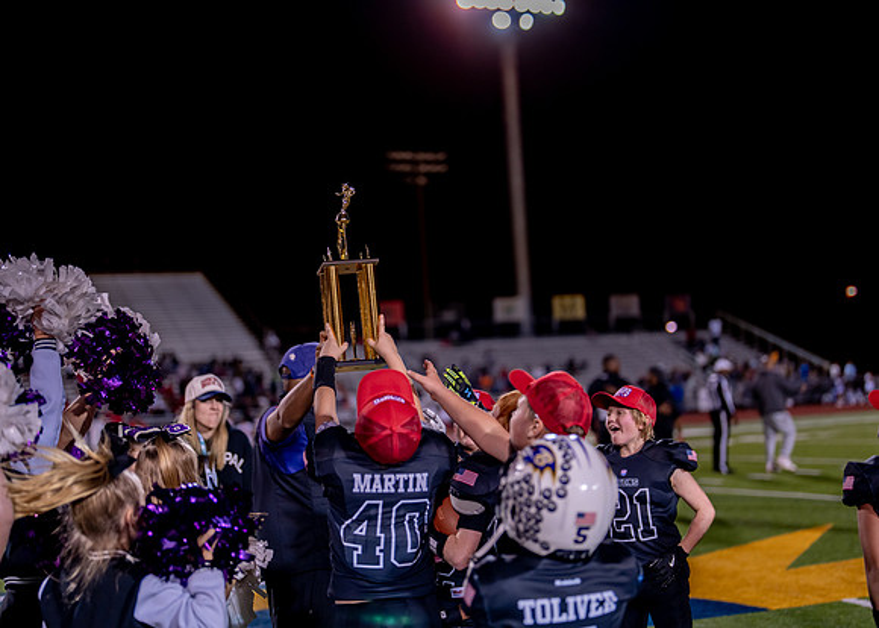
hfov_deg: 37.2
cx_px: 440
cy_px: 314
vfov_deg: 27.0
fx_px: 1308
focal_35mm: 52
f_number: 1.2
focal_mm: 50
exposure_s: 1/1000
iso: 500
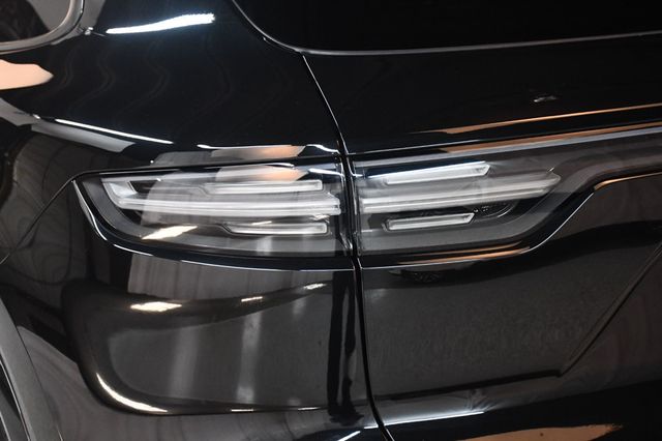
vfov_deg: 21.5
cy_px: 220
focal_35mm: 63
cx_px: 331
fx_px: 1158
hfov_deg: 31.9
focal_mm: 42
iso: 3600
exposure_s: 1/60
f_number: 4.5
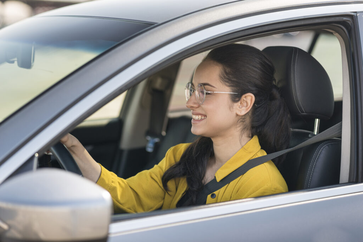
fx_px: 857
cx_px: 182
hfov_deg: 23.9
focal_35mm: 85
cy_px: 121
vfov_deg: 16.1
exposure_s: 1/640
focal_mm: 85
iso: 160
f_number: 2.8
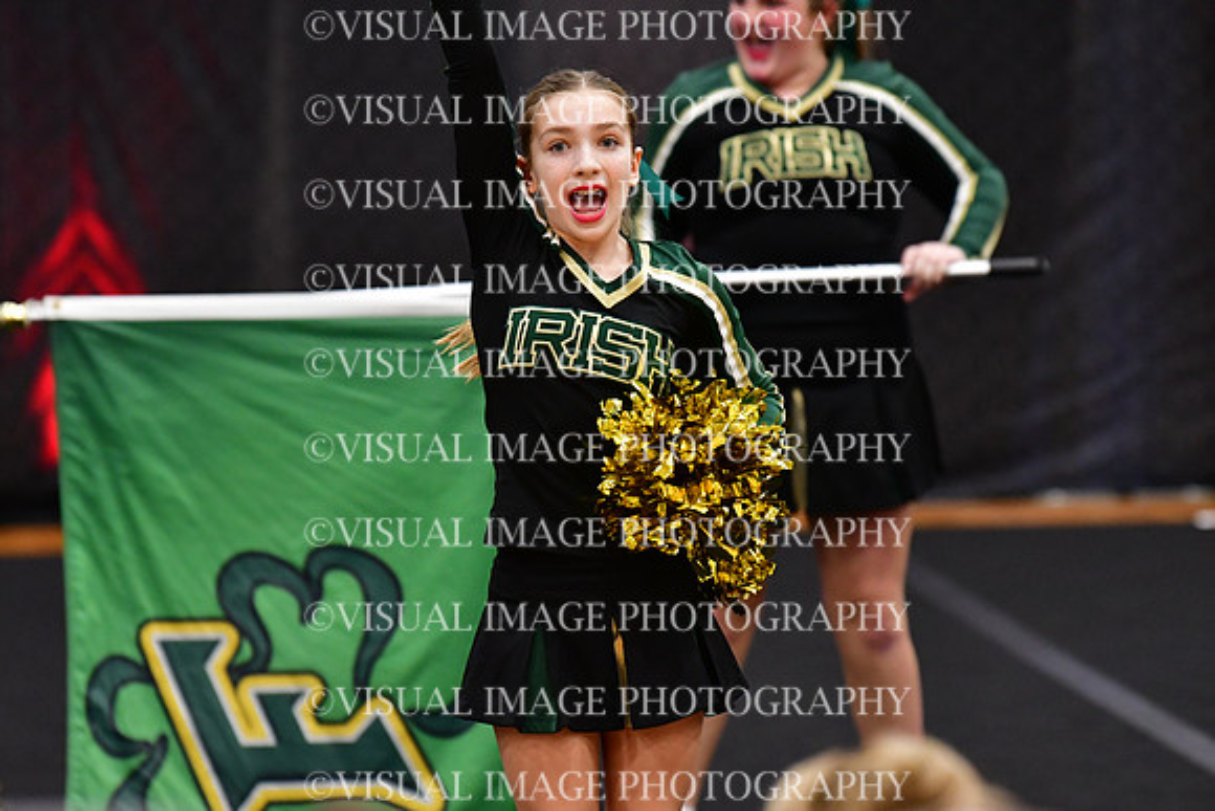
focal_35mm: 300
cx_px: 608
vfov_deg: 4.6
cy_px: 406
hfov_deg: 6.9
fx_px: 10127
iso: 4000
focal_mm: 200
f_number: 3.5
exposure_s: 1/500
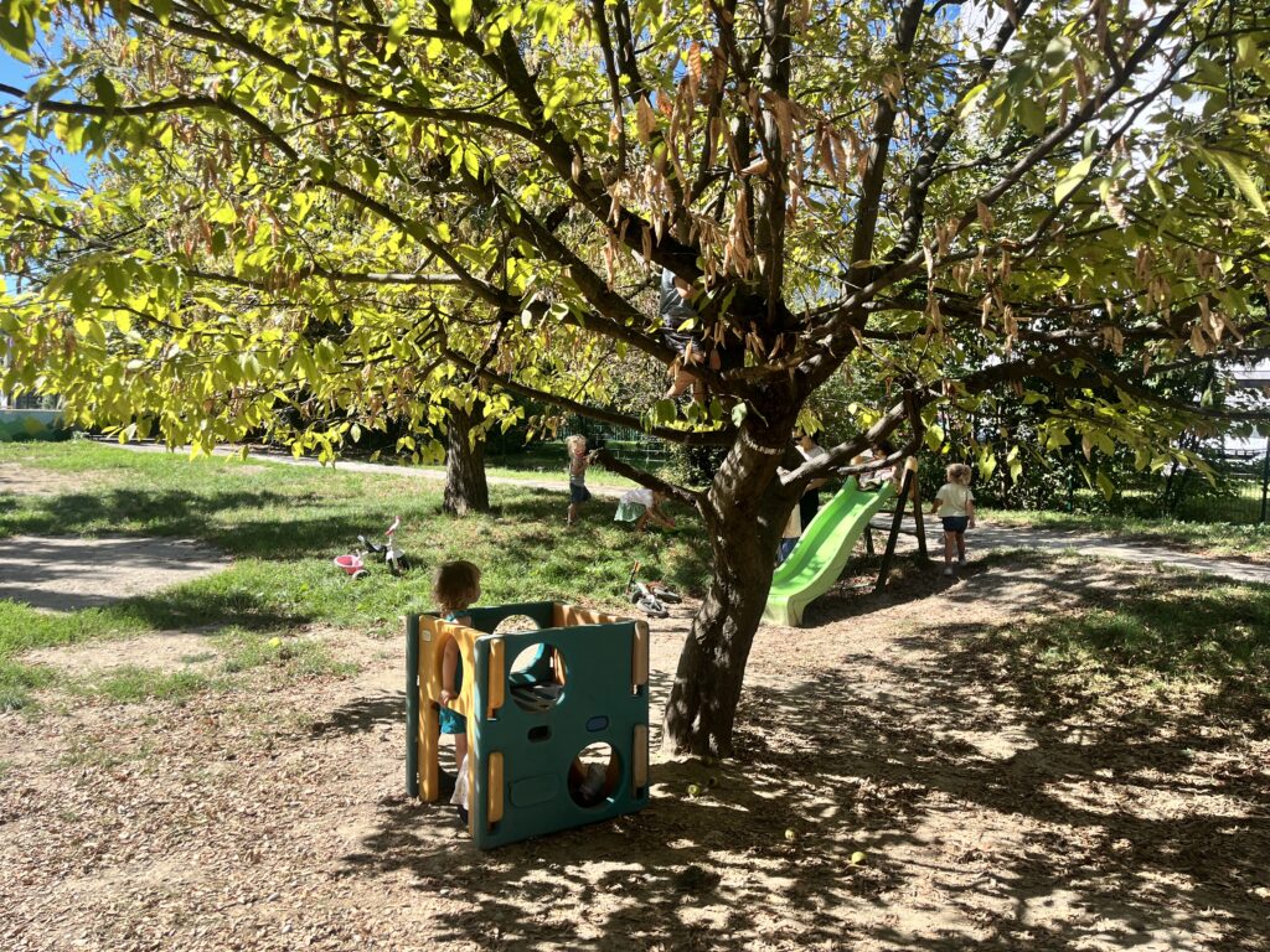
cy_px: 476
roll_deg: -1.6
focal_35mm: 26
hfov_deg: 67.3
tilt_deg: -3.2
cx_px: 635
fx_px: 954
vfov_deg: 53.1
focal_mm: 5.1
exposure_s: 1/1086
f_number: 1.6
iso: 50
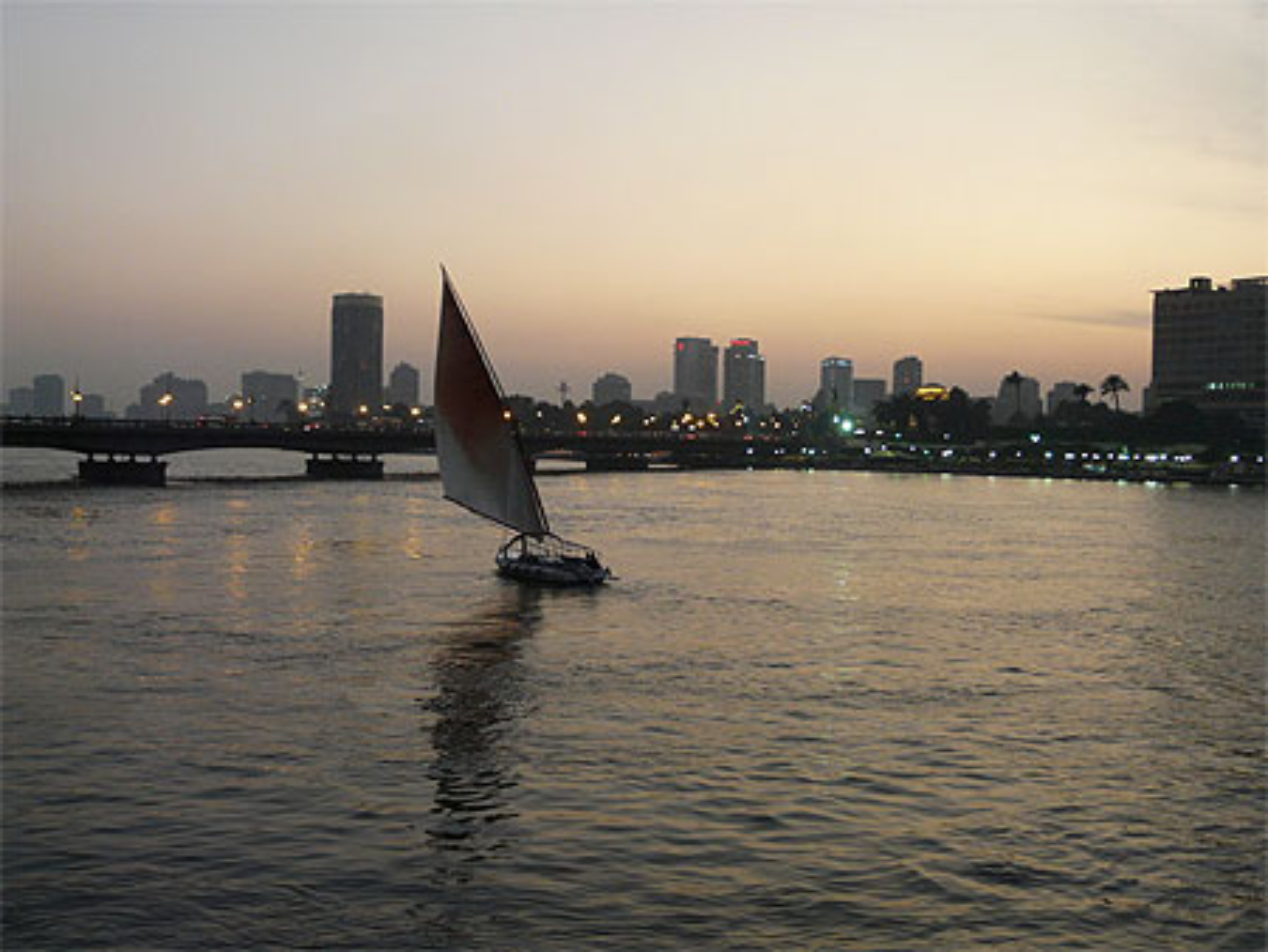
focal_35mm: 36
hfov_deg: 51.3
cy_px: 476
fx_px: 1319
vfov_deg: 39.7
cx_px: 634
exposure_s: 1/15
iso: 200
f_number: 2.8
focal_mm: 5.9
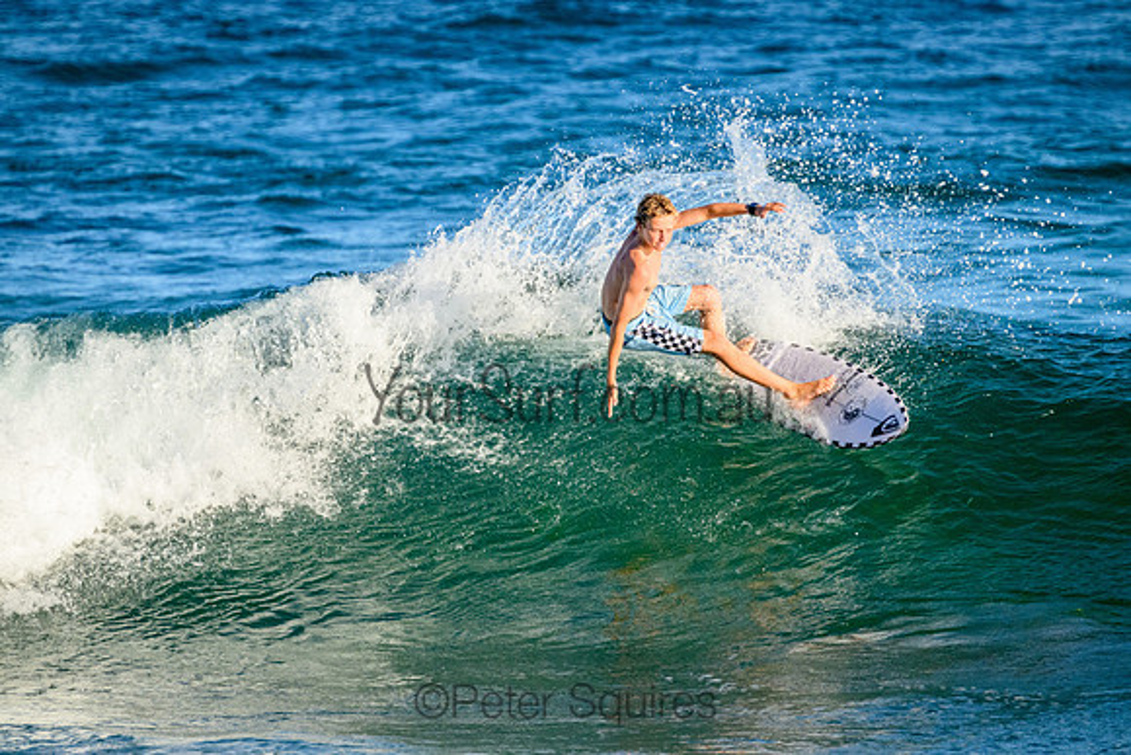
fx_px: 25138
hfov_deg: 2.6
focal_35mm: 800
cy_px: 378
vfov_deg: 1.7
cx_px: 566
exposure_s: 1/2000
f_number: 11
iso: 2000
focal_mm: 800
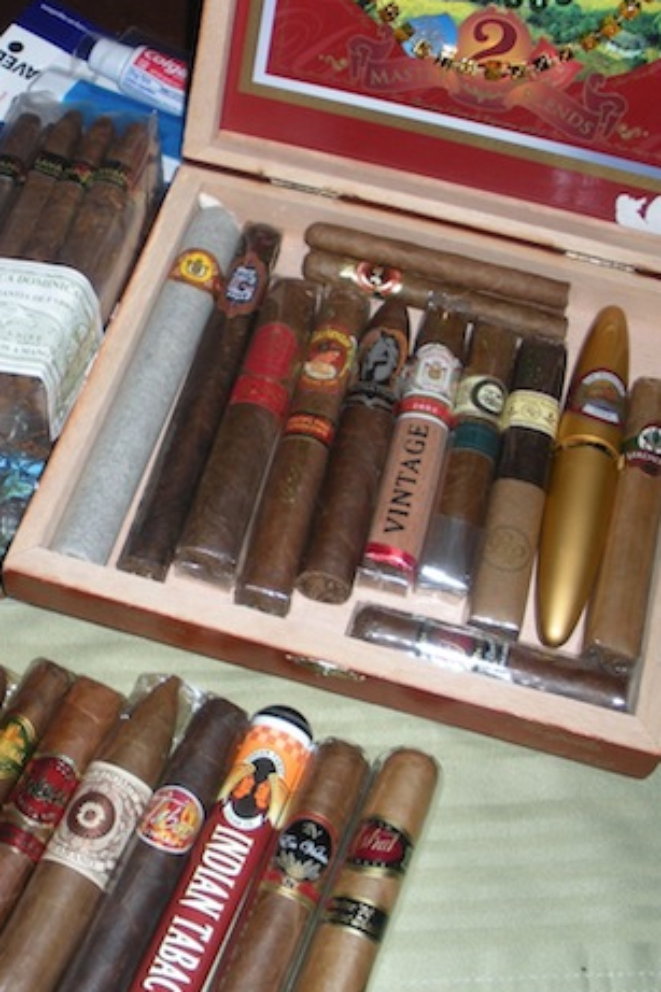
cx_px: 185
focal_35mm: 52
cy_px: 497
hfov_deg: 25.7
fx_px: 1433
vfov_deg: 38.2
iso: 64
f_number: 3.5
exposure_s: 1/60
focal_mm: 6.3
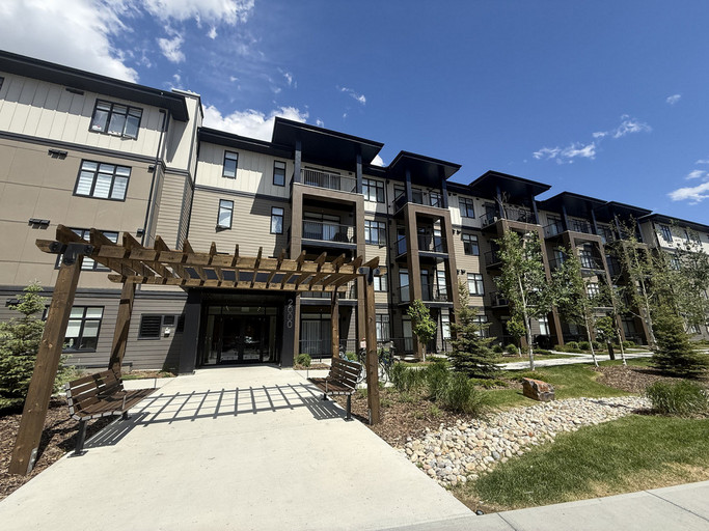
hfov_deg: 102.1
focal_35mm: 14
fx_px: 287
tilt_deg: +14.1
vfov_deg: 85.7
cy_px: 266
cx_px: 354
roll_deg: +0.8
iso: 64
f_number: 2.2
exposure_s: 1/1339
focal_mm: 2.22
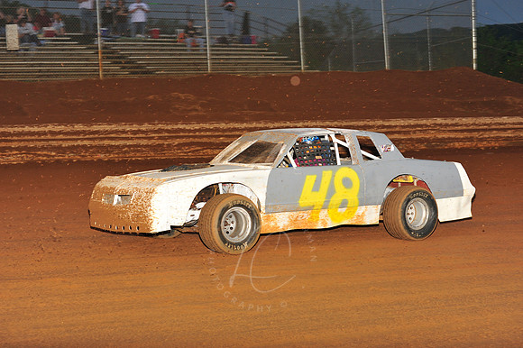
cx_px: 262
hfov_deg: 25.4
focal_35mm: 80
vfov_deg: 17.0
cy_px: 174
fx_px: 1162
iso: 800
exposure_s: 1/320
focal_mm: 80
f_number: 6.3
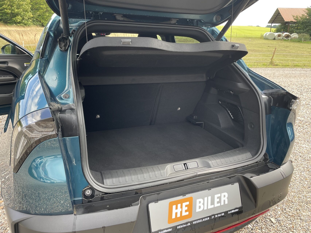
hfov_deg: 67.3
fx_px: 234
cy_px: 116
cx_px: 156
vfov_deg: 53.1
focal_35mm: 26
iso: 32
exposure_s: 1/168
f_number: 1.6
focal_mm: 4.2
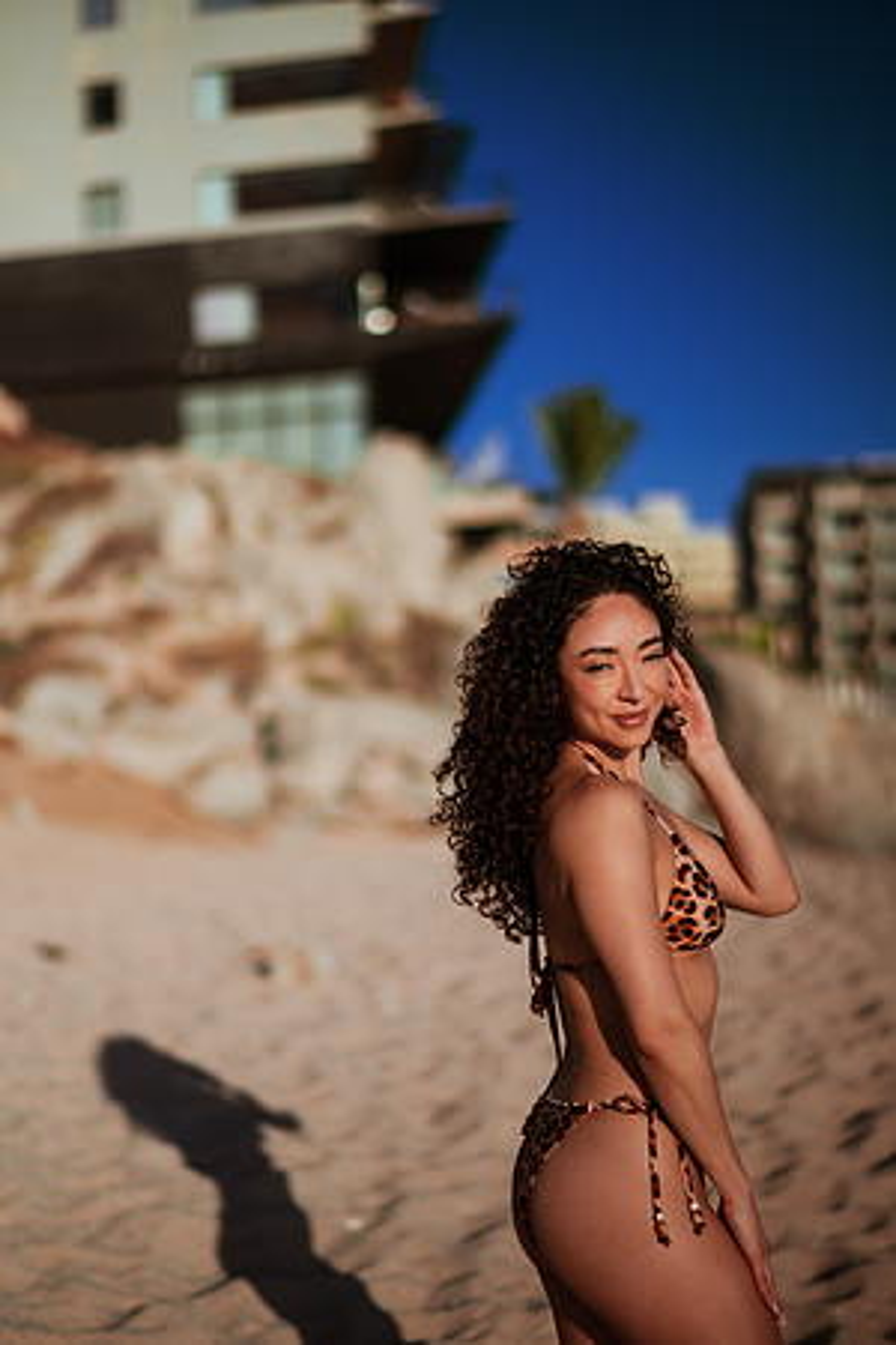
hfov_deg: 23.4
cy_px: 672
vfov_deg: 34.5
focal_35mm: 58
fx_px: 2165
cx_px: 448
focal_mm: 58
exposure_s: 1/8000
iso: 50
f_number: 1.6
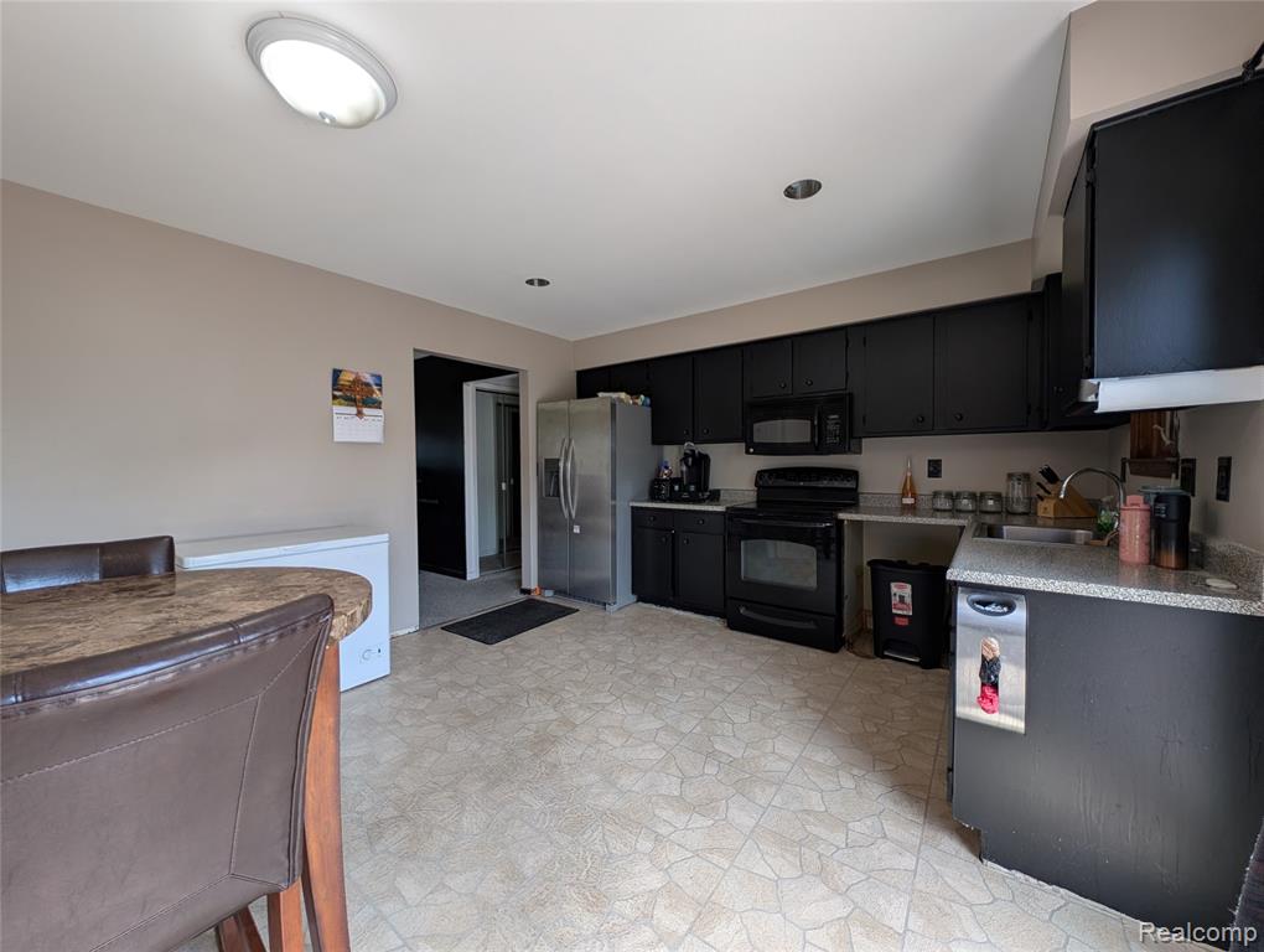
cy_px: 476
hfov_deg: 110.5
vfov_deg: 94.6
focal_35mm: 12
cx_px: 632
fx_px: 439
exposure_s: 1/60
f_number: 1.95
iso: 48
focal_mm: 2.23
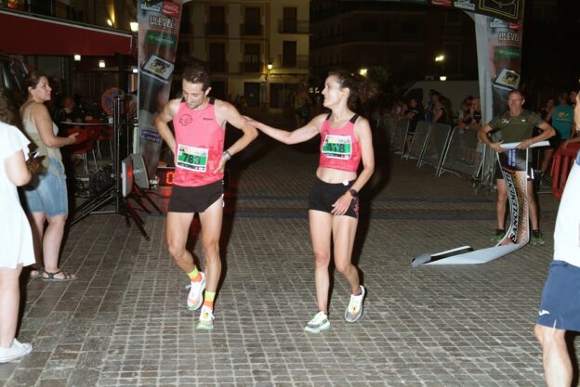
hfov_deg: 41.1
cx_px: 290
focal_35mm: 48
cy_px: 194
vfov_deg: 28.1
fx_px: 774
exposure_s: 1/90
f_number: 4
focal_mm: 32
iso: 800
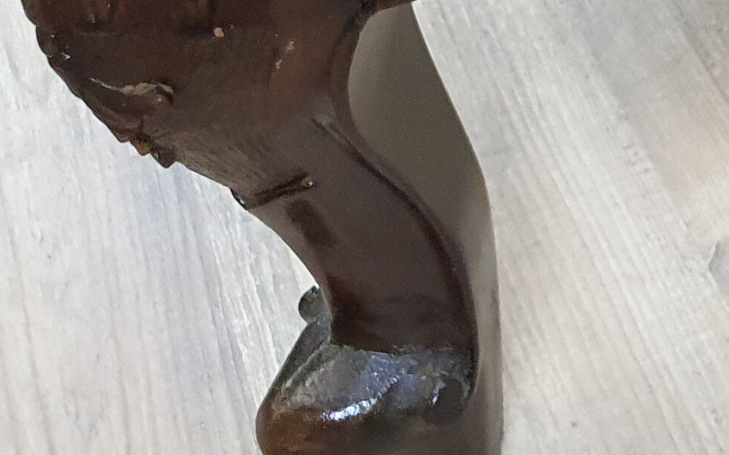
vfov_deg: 10.6
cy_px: -412
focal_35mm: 114
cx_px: 1427
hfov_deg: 15.1
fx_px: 2265
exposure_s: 1/50
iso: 320
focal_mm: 4.3
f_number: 1.5
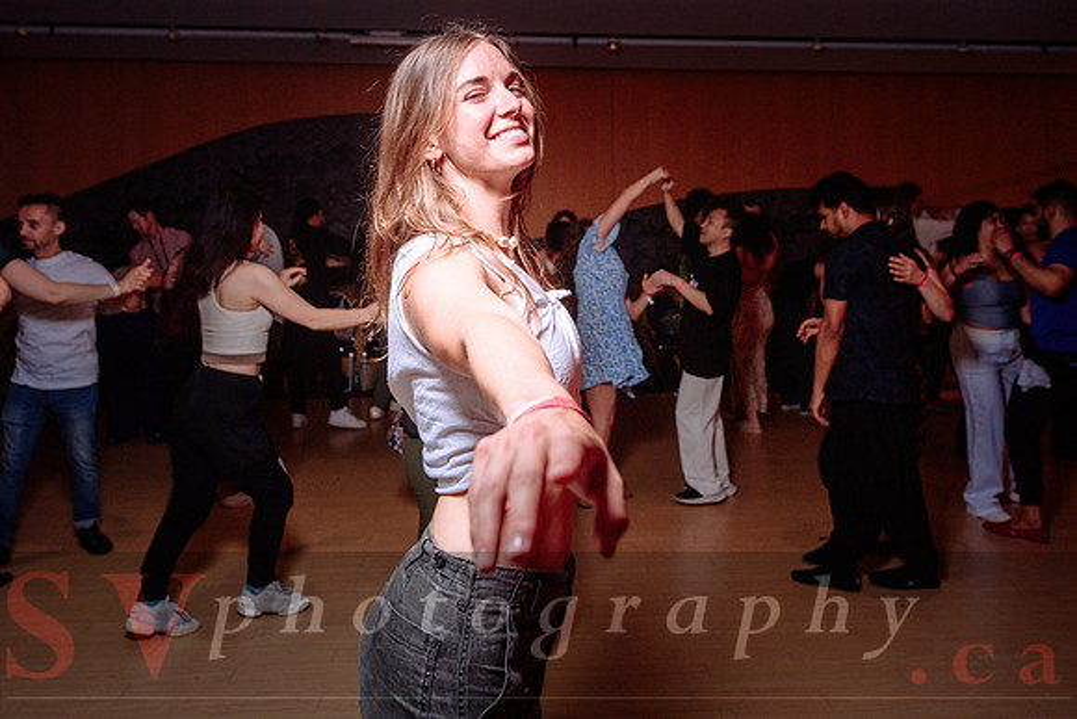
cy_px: 278
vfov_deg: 42.1
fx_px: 927
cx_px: 536
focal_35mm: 31
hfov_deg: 60.3
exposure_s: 1/60
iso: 1000
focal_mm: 24
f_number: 4
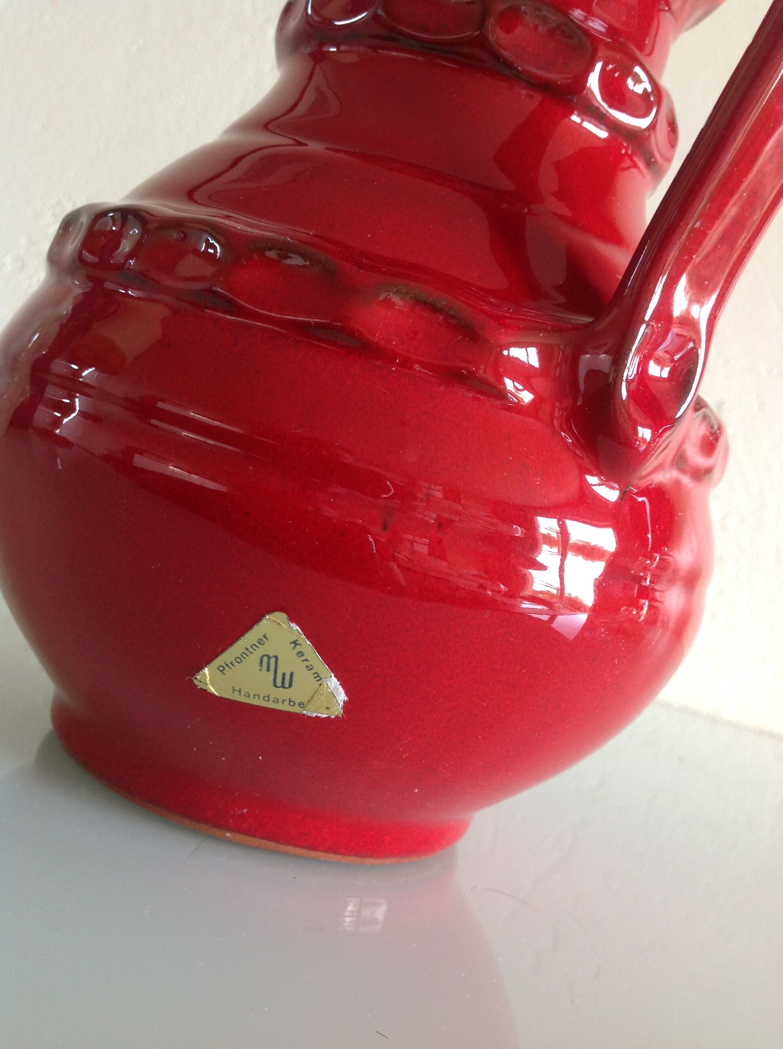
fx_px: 1058
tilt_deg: -3.2
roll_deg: -16.3
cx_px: 392
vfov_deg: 52.7
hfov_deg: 40.6
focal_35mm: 35
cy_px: 524
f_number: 2.4
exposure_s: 1/15
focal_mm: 4.28
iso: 80
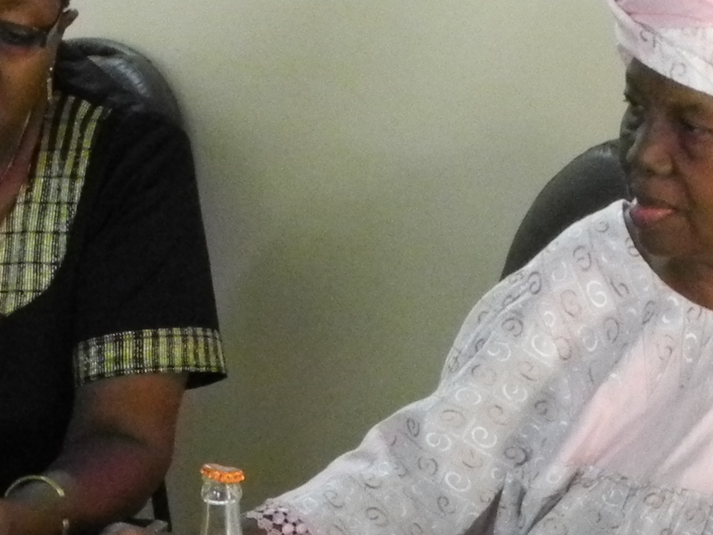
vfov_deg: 11.8
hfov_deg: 16.4
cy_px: 825
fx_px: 2471
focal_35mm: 120
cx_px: 457
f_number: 2.8
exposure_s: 1/25
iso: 704
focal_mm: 6
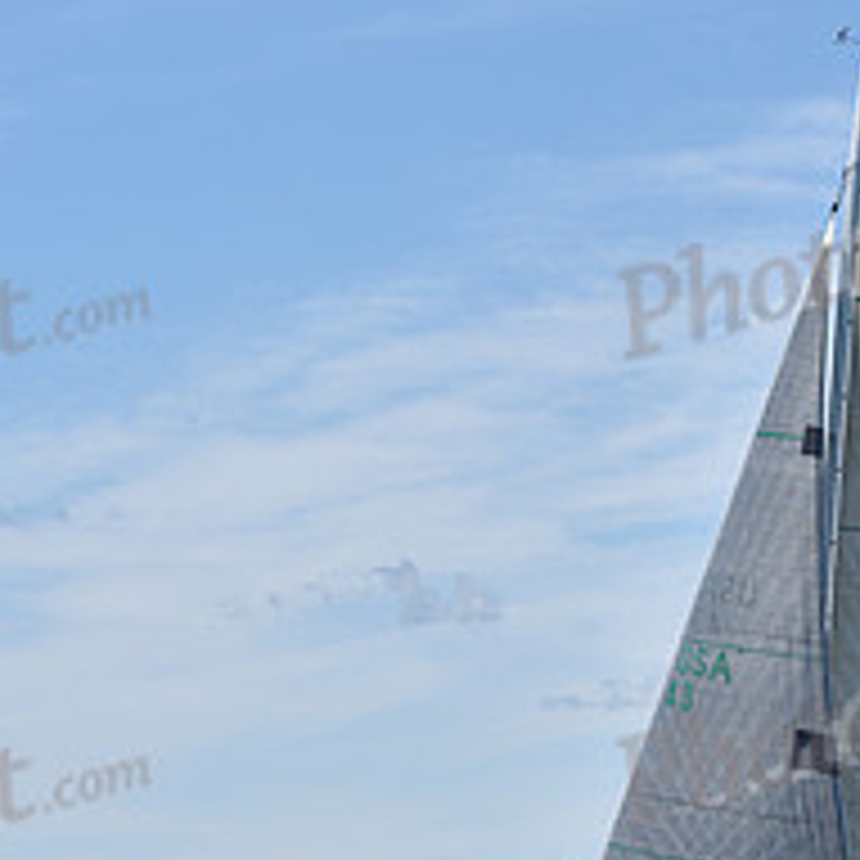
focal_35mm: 181
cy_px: 538
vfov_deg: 9.7
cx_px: 387
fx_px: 5088
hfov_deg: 9.7
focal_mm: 70
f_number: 4.5
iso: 200
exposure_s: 1/1000
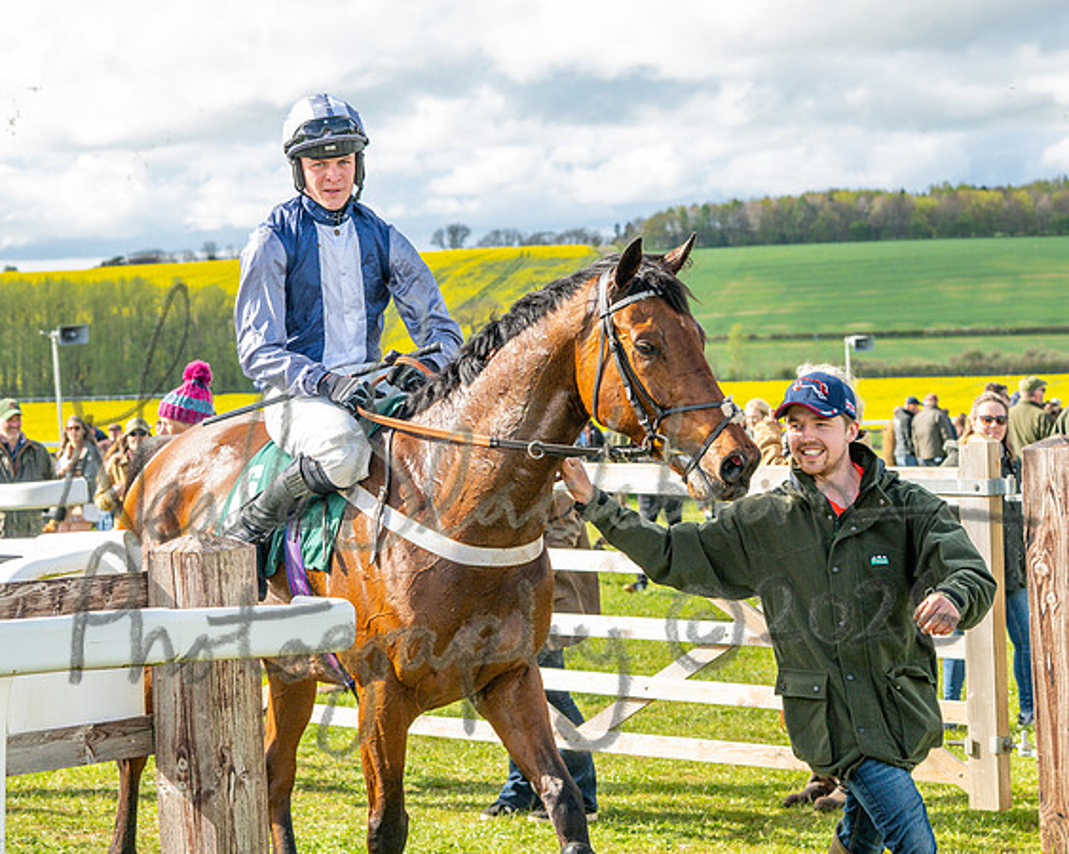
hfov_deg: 19.5
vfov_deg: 15.7
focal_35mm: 98
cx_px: 380
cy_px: 366
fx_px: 3102
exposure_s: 1/800
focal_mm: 50
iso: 400
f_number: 4.5
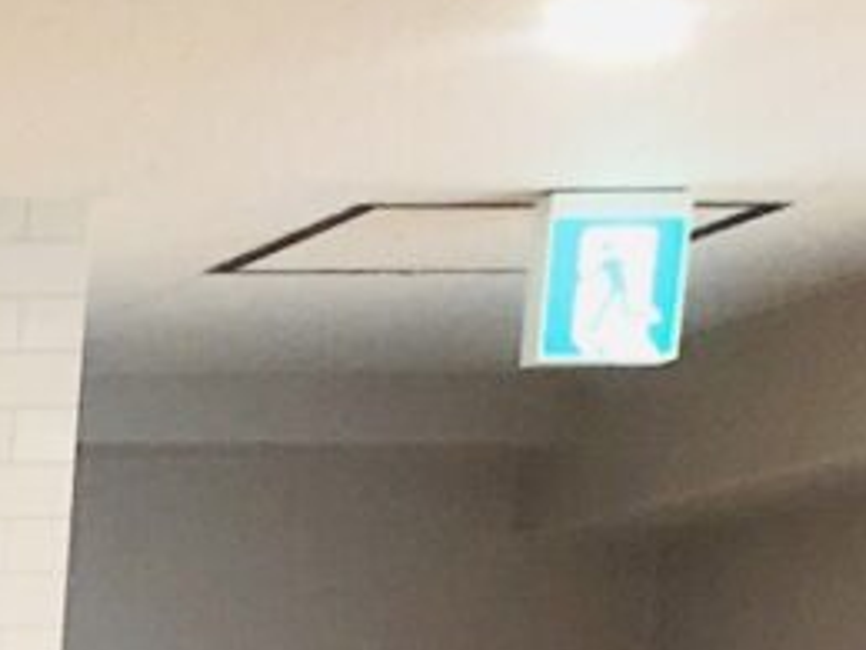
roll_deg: +1.0
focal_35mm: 207
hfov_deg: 8.0
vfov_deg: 6.4
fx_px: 5179
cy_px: 2170
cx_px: -1902
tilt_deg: -9.8
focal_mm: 4
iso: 50
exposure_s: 1/15
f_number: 1.8
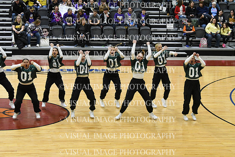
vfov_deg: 13.0
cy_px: 78
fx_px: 686
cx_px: 118
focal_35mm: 105
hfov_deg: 19.5
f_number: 4
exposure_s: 1/250
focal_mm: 70
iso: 3200
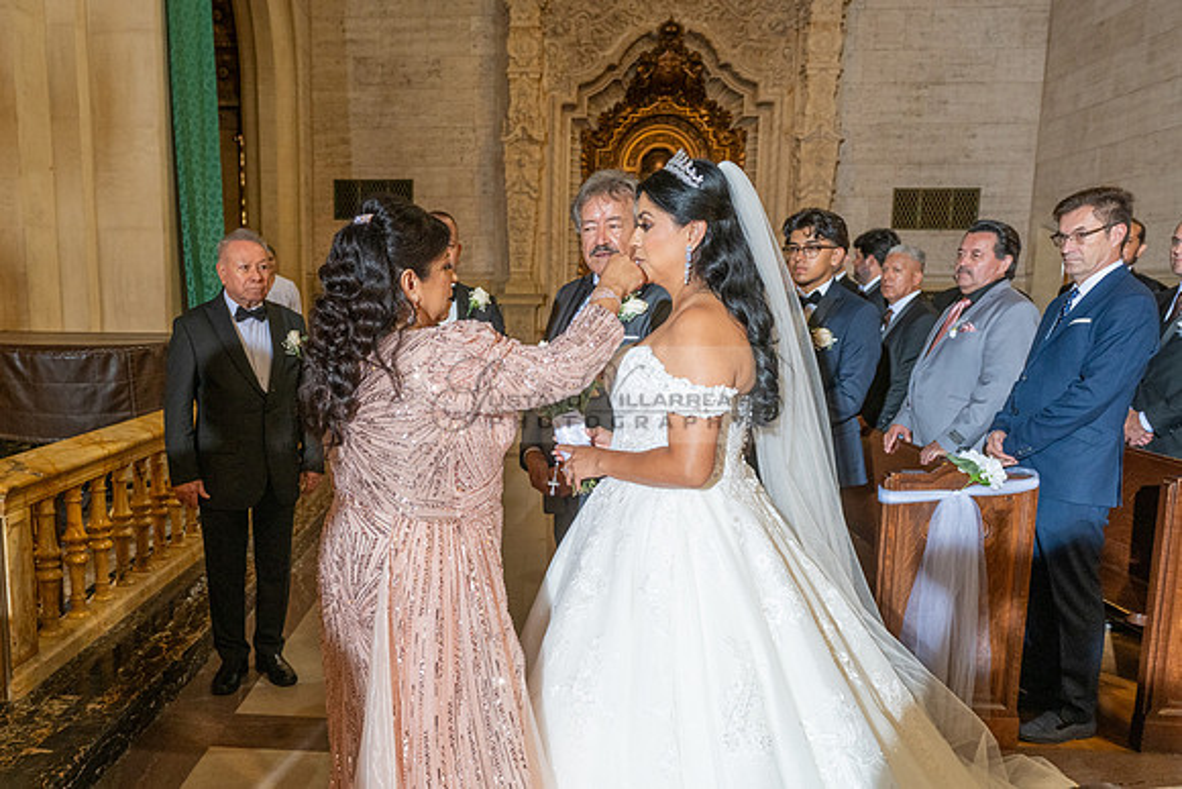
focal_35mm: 30
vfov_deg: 43.1
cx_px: 455
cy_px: 453
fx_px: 996
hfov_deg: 60.7
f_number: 4.5
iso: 1000
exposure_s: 1/160
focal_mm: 24
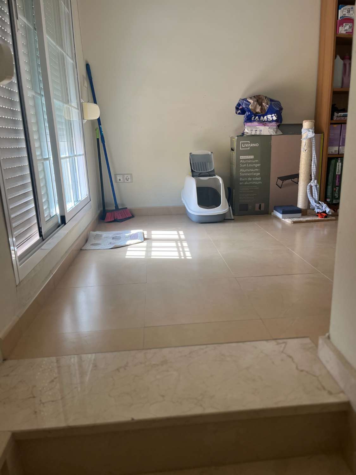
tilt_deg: -13.6
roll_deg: +2.0
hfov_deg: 53.1
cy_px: 238
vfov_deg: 67.3
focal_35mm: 26
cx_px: 178
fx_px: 357
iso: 50
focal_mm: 5.1
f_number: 1.6
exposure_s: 1/121
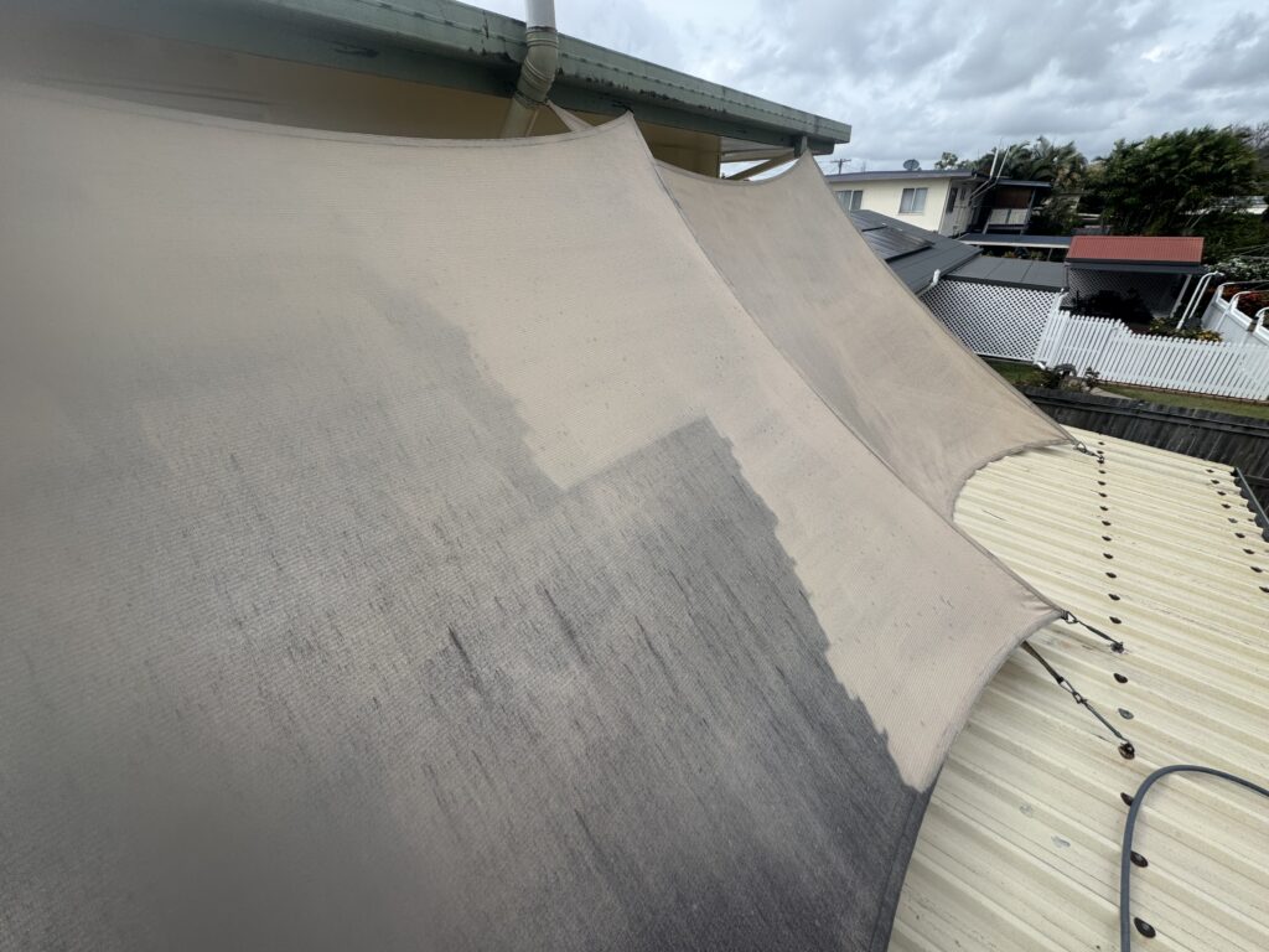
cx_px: 634
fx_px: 513
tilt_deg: -27.4
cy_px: 476
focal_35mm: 14
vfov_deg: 85.7
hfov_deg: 102.1
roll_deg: +2.8
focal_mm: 2.22
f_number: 2.2
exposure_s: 1/2028
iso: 50
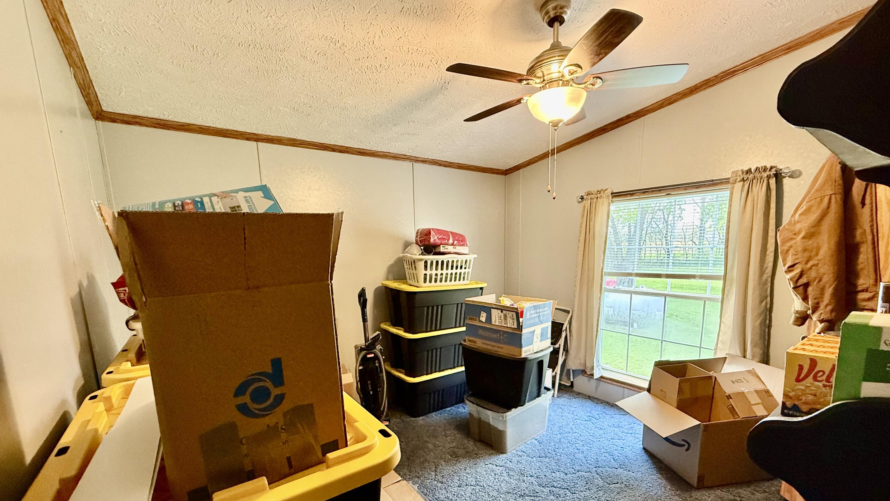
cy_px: 311
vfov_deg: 66.1
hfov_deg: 99.3
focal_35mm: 16
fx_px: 378
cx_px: 458
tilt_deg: -10.9
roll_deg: +1.0
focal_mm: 2.22
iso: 500
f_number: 2.2
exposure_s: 1/60
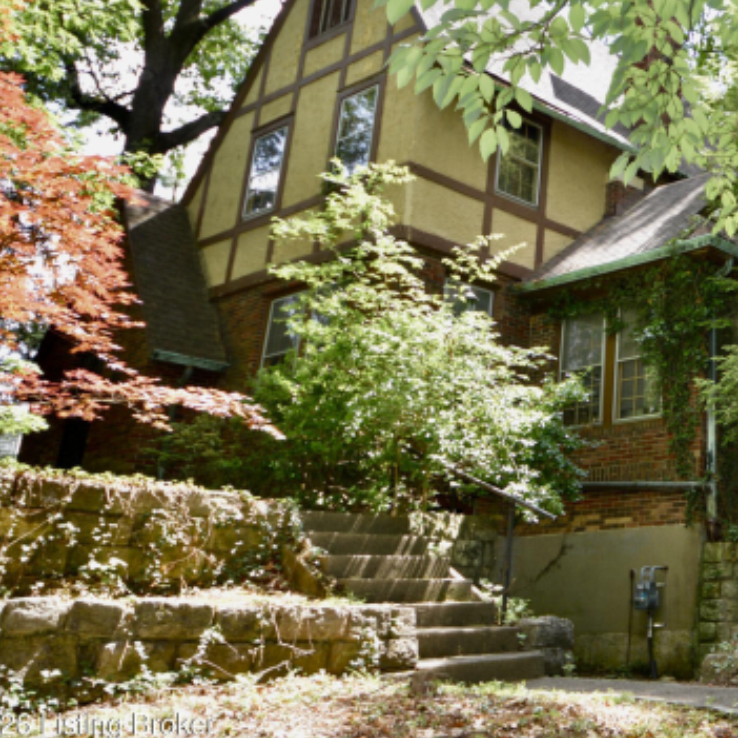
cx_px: 734
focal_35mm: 41
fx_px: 987
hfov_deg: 36.9
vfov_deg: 40.5
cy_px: 246
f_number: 4
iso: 200
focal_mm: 15
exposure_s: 1/125
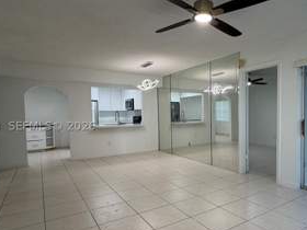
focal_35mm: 24
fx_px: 213
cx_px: 196
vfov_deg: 56.7
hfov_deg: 70.2
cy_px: 126
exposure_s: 1/120
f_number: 2.2
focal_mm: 2.22
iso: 160
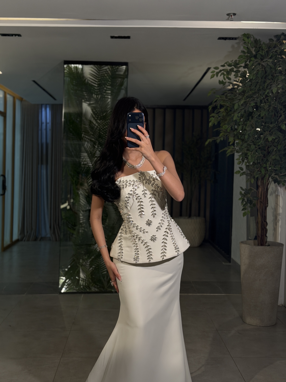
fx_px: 529
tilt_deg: -11.9
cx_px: 143
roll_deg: -0.4
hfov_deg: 30.3
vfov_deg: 39.7
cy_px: 191
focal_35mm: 48
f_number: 1.78
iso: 100
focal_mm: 6.76
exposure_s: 1/120
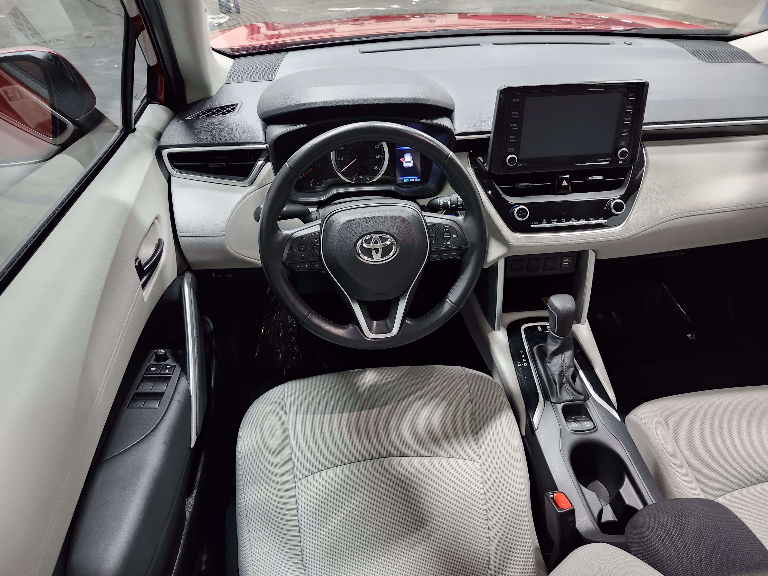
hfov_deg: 73.9
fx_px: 510
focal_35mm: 23
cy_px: 288
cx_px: 384
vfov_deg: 58.9
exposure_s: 1/60
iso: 640
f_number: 1.8
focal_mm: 5.54
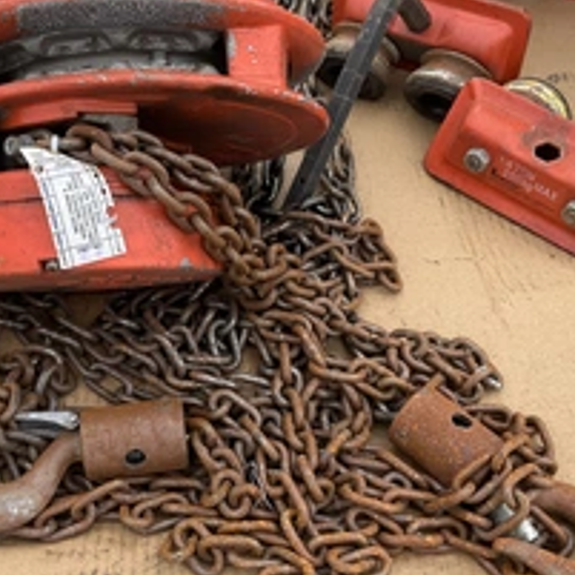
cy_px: 298
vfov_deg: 33.4
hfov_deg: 33.2
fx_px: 958
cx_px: 212
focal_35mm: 51
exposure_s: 1/435
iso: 25
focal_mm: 3
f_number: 1.8
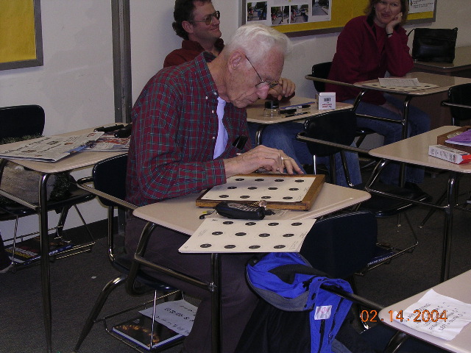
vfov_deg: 24.4
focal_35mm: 60
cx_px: 236
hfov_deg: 32.2
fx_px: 816
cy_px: 176
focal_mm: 9.1
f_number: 3.4
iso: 161
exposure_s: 1/60.1
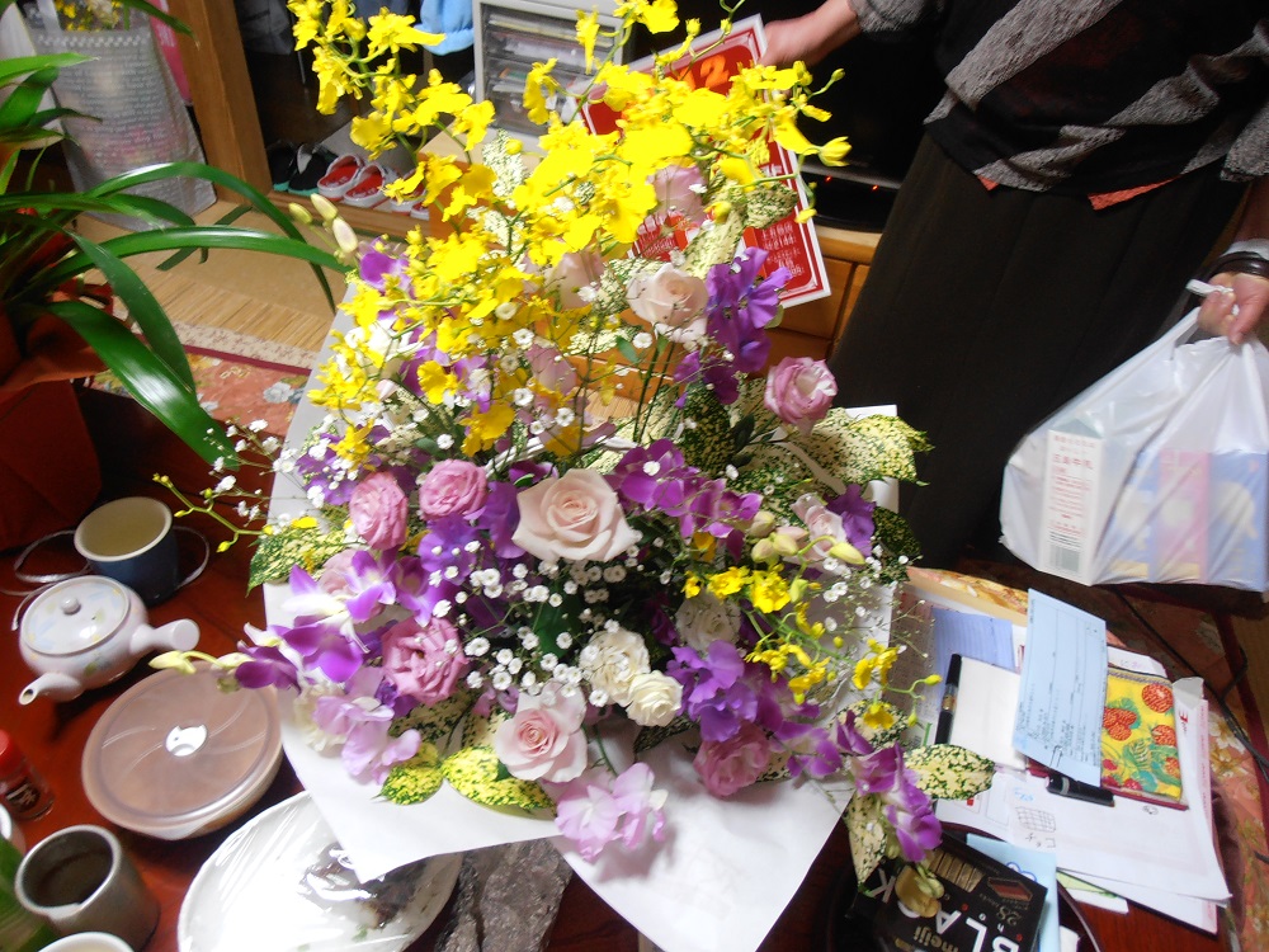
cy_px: 476
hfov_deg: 71.6
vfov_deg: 56.8
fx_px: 880
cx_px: 634
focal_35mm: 24
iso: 125
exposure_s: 1/8
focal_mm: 4.2
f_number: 3
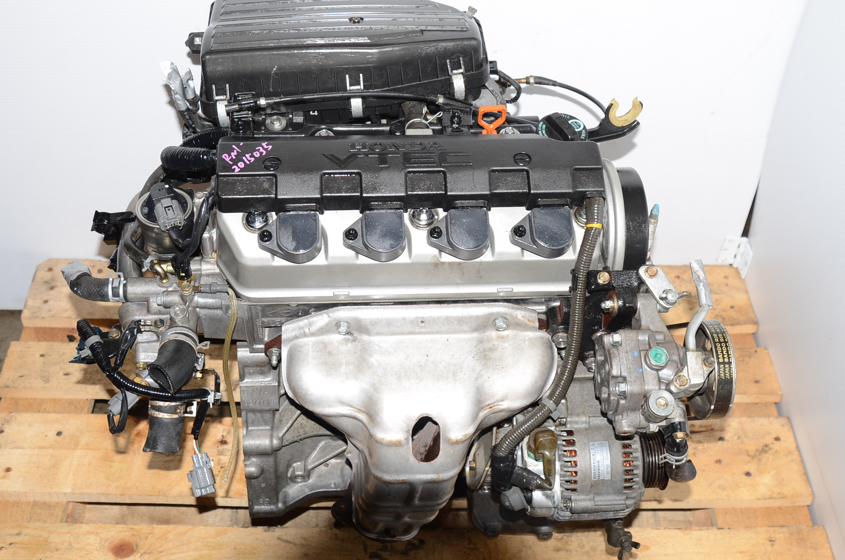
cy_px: 246
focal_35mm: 43
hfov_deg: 45.5
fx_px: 1007
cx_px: 416
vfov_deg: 31.0
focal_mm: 24
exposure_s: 1/125
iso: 100
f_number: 5
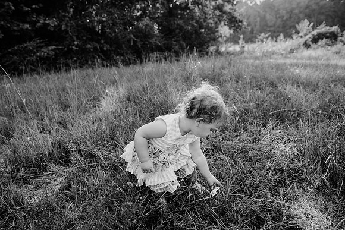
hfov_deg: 73.7
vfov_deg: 53.2
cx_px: 172
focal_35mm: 24
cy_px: 115
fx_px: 230
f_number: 3.5
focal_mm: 24
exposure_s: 1/640
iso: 200
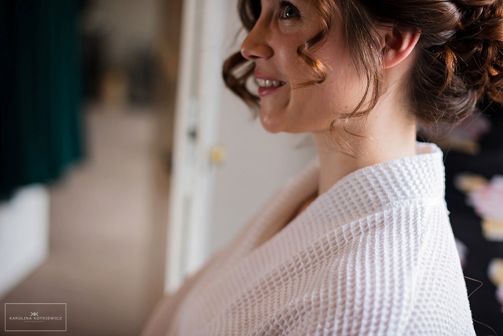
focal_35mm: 50
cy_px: 168
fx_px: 699
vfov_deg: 27.0
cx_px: 252
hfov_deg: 39.6
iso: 560
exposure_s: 1/250
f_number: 2.2
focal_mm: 50
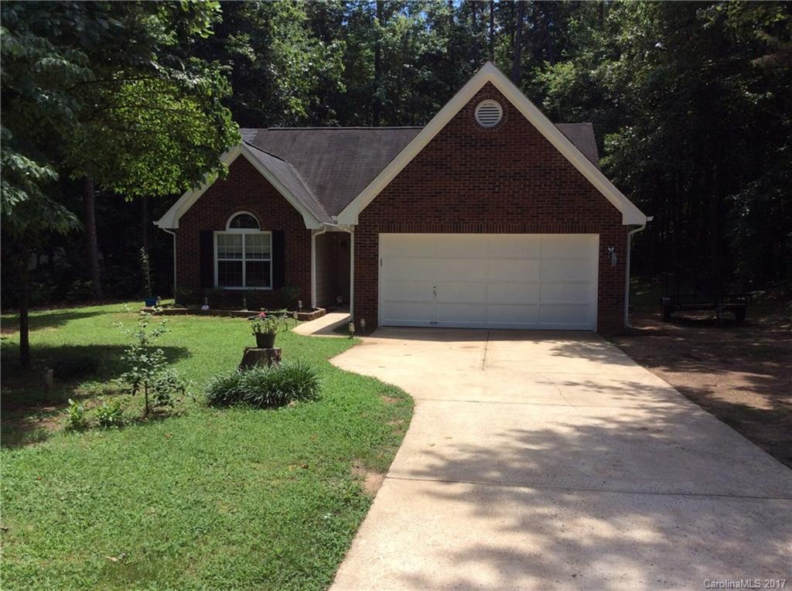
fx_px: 731
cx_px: 396
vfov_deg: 44.0
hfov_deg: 56.9
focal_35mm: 32
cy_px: 296
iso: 32
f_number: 2.4
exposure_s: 1/763
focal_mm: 3.3
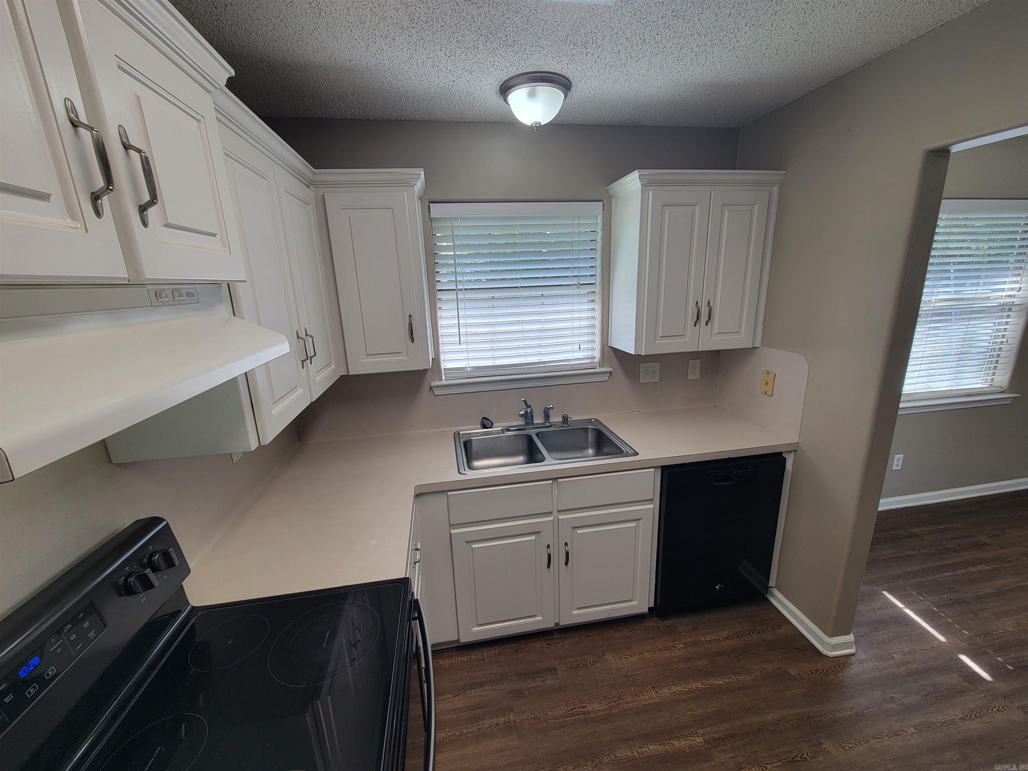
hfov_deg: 106.2
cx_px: 514
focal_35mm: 13
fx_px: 386
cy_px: 386
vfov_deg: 89.9
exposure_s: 1/60
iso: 50
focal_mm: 2.2
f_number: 2.2
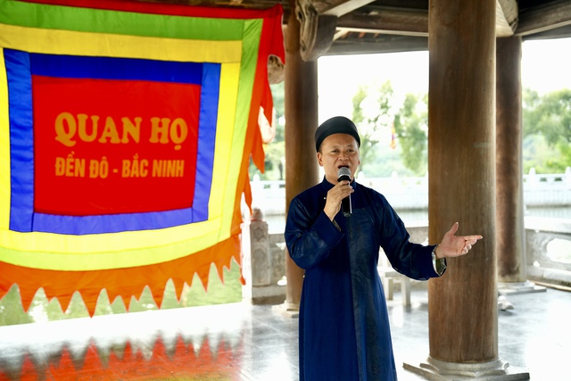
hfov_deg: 41.9
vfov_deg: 28.7
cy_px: 190
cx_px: 286
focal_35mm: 47
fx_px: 746
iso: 1600
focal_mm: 47
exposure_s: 1/200
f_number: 2.8
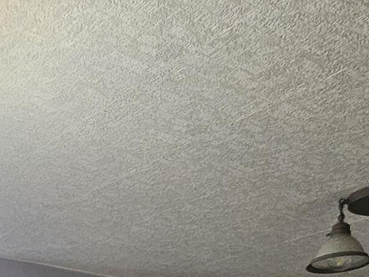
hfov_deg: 28.7
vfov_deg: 18.3
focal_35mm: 65
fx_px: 693
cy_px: 482
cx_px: 40
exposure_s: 1/40
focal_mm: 1.7
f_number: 2.2
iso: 320
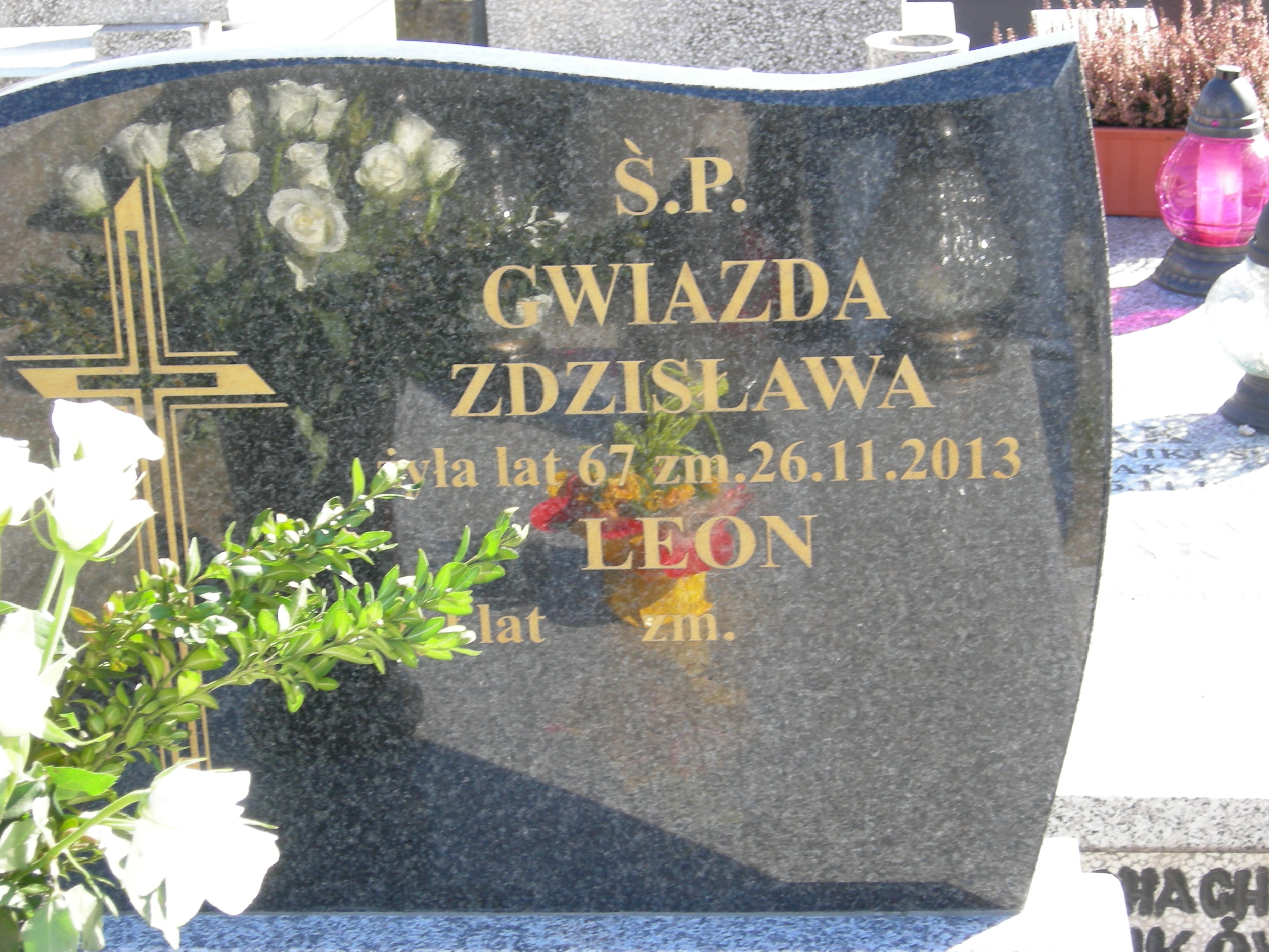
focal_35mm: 76
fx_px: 2786
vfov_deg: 19.4
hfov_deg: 25.7
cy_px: 471
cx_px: 634
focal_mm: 15.5
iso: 64
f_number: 4.2
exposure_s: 1/80.7
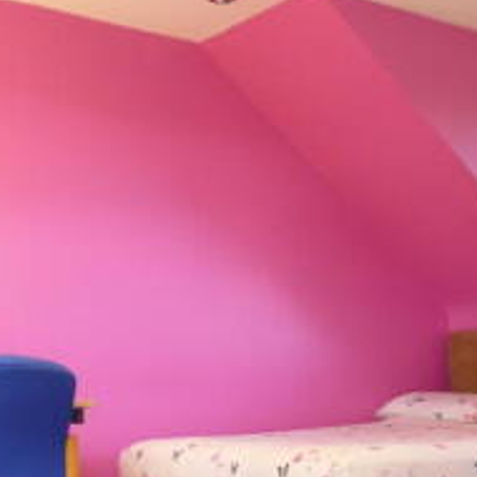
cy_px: 373
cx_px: 380
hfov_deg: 26.0
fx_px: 1013
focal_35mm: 65
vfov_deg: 26.1
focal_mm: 4.3
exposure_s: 1/60
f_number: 2.8
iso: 200
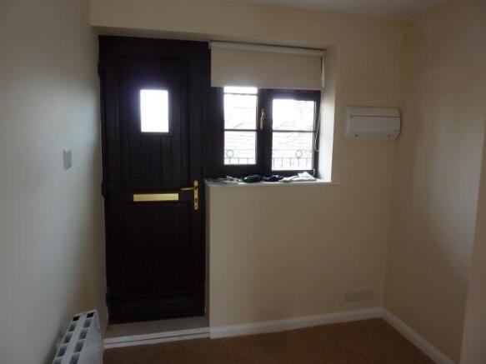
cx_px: 243
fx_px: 351
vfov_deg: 54.9
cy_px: 182
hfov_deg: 69.4
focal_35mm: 25
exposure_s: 1/30
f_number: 3.3
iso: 100
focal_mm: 4.1
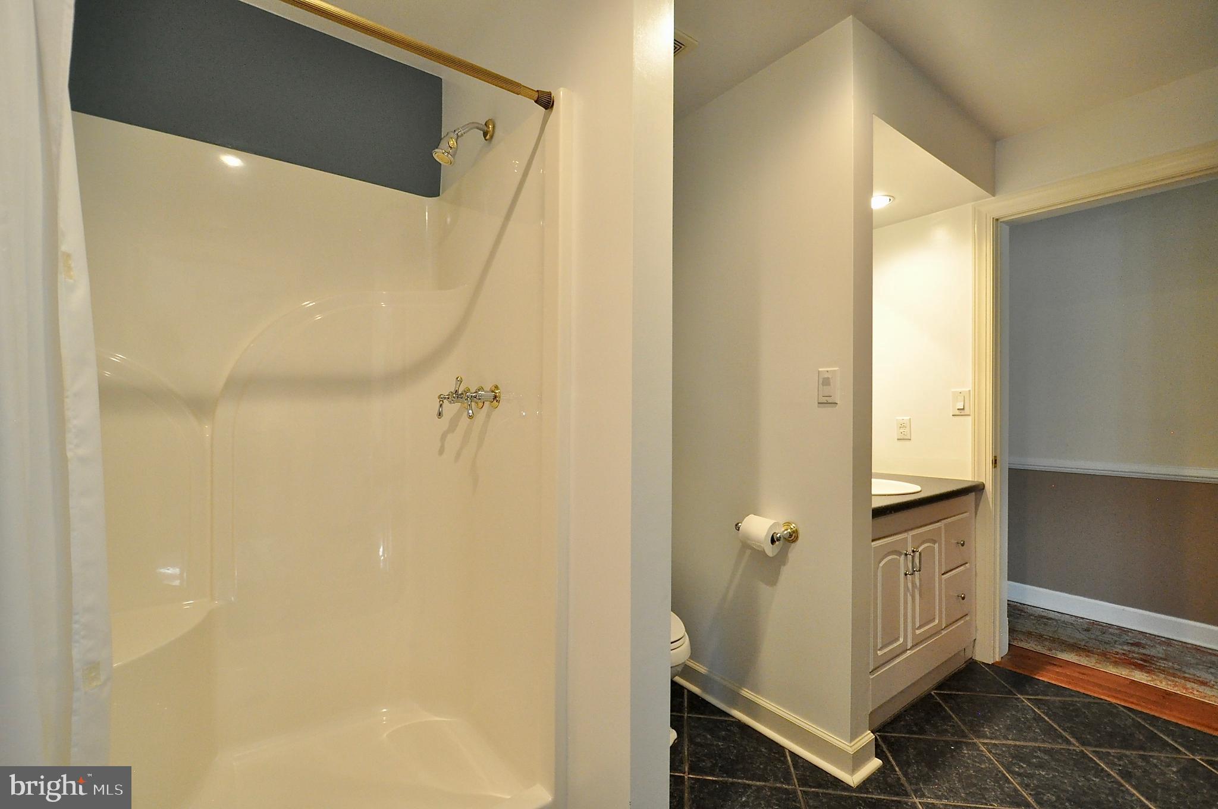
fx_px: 507
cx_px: 609
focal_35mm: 15
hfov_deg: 100.5
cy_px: 404
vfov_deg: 77.2
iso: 1600
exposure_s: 1/60
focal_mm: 10
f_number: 3.5
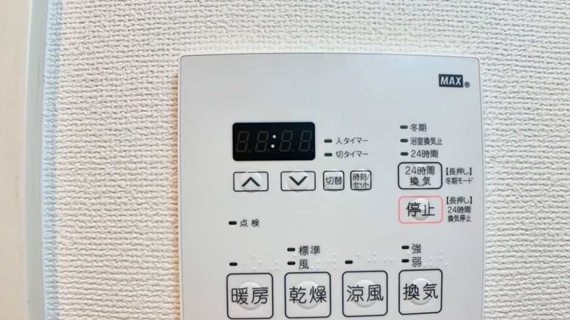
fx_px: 438
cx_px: 291
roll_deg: +0.7
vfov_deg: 39.8
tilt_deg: -0.6
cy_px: 203
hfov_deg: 66.1
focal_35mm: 29
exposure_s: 1/100
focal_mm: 4.25
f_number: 1.8
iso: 80
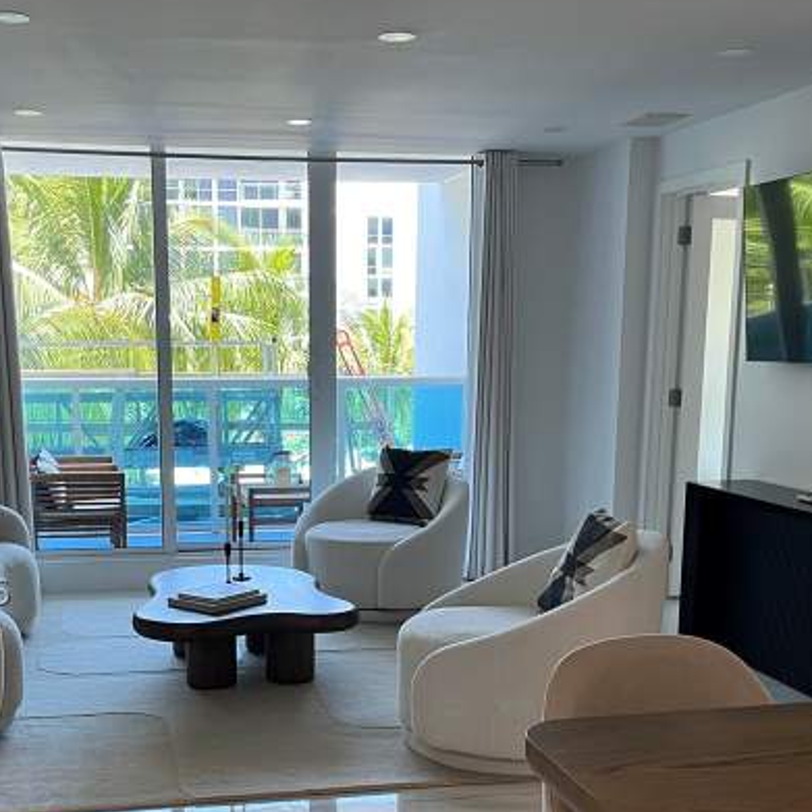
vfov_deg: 35.4
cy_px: 592
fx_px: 1247
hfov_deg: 35.9
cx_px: 328
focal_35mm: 47
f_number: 1.6
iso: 125
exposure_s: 1/60
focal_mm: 5.1
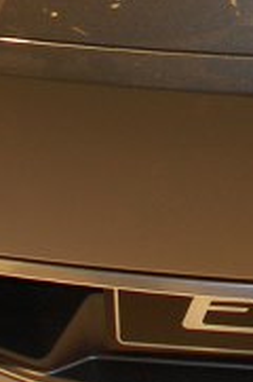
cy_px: -168
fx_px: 1979
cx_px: 354
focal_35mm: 187
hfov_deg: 7.2
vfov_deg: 10.7
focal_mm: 22
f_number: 4
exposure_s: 1/60
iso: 400
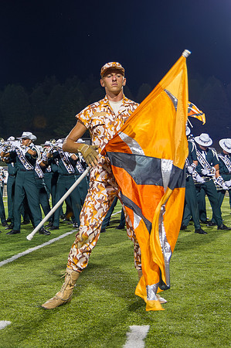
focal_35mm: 66
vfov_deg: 30.4
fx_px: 641
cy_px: 173
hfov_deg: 20.4
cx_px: 110
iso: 1100
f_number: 4
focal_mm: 35
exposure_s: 1/160
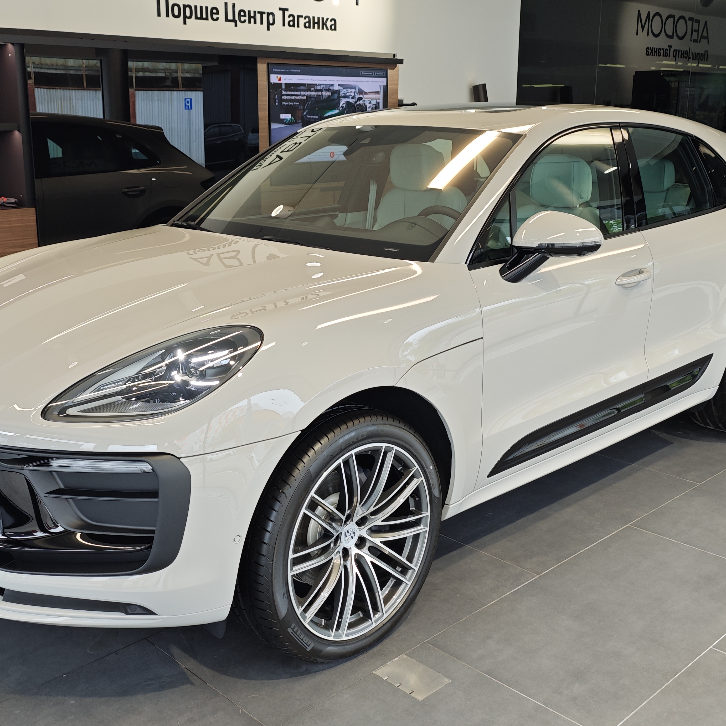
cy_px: 325
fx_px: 902
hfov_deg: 43.8
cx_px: 332
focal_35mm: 38
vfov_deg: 43.8
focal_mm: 6.55
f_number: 1.6
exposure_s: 1/100
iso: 64
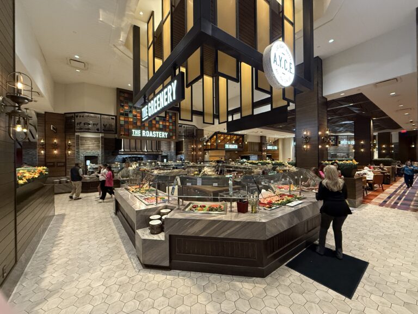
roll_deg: +0.0
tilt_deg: +0.3
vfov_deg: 85.7
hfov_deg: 102.1
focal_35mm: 14
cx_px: 209
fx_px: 169
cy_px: 157
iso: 640
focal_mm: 2.22
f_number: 2.2
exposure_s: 1/60
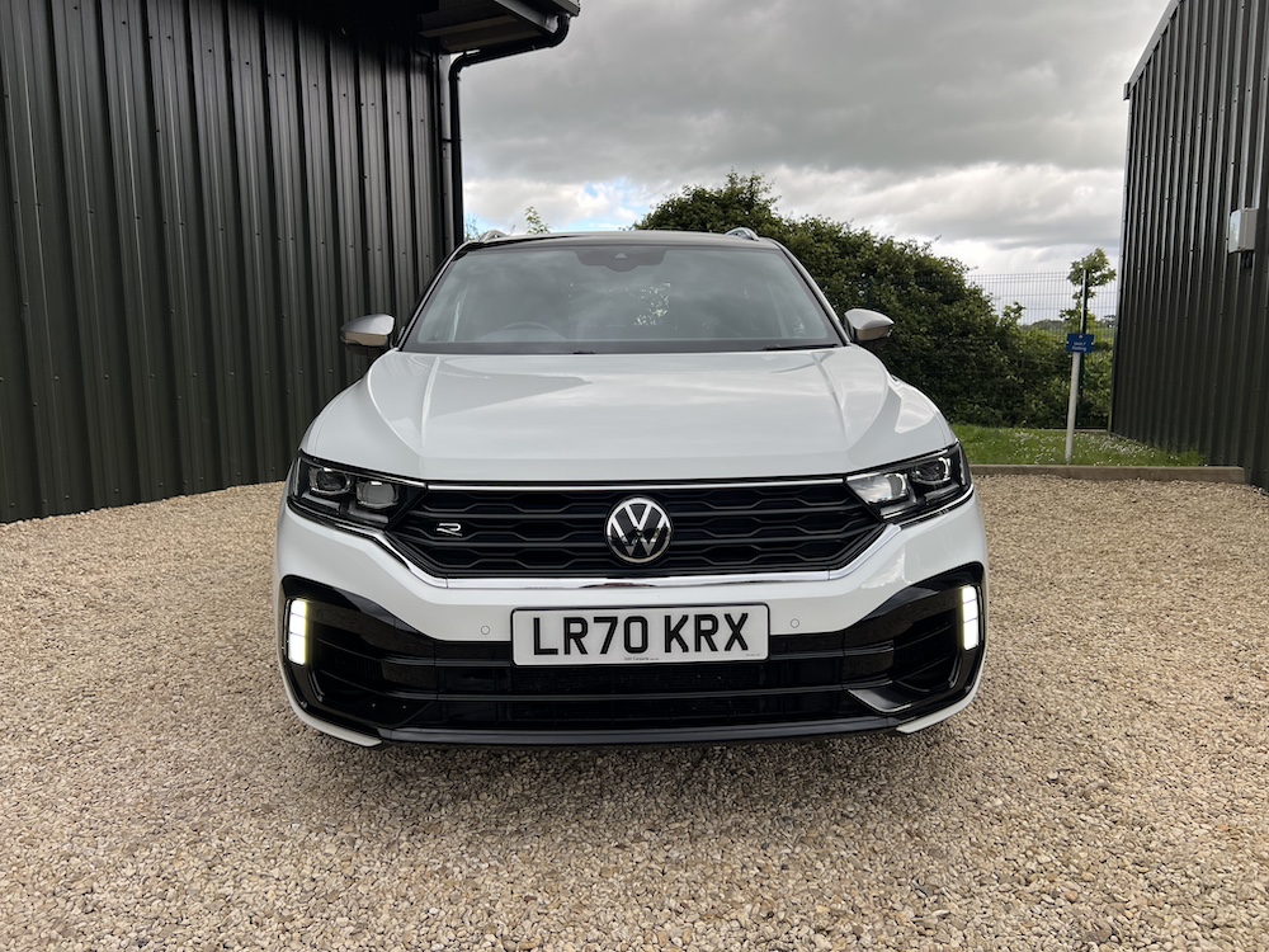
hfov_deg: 67.3
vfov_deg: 53.1
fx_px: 953
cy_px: 476
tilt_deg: -8.9
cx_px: 634
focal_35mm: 26
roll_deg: +1.4
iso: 50
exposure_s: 1/581
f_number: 1.5
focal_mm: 5.7
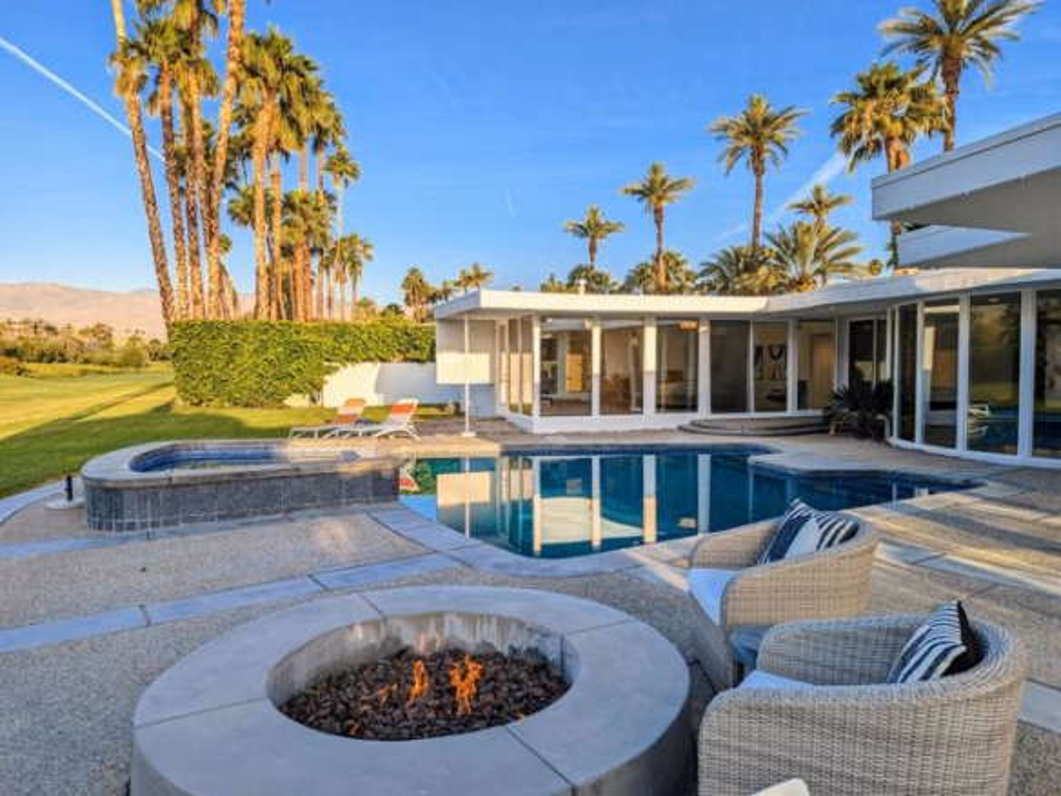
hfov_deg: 71.6
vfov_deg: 56.8
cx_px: 530
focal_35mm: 24
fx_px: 736
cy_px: 398
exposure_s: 1/1381
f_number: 1.85
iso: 45
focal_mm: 6.81
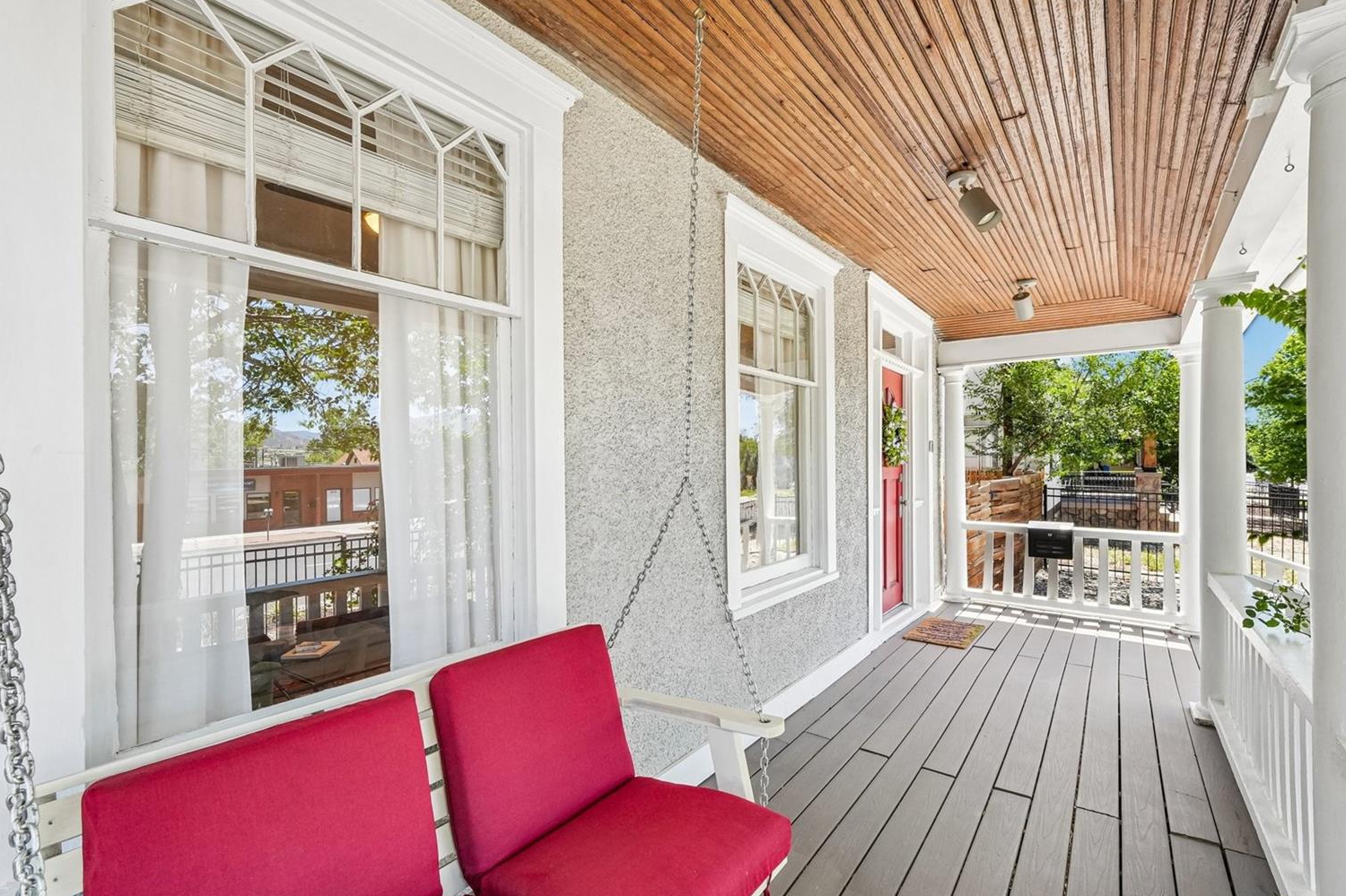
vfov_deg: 73.7
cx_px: 659
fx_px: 598
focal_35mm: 16
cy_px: 463
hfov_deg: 96.7
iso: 800
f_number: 8
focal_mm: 10
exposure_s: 1/80
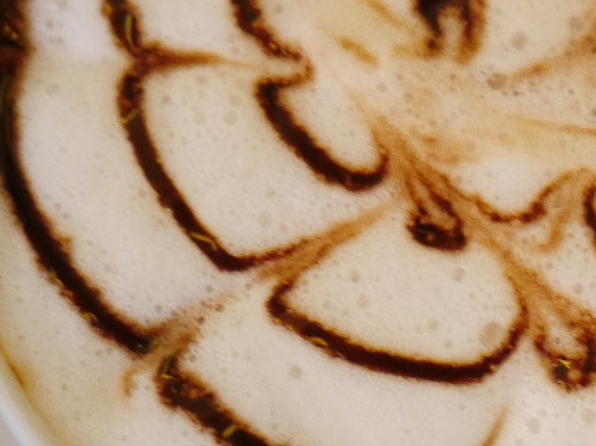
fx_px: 3253
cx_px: 651
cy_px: 217
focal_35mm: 189
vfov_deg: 7.9
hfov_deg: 10.3
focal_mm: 25
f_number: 2.8
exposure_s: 1/60
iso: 2000
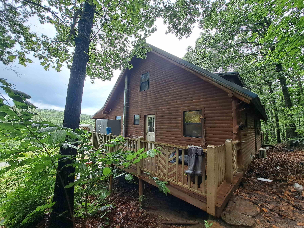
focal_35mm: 13
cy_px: 114
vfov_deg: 89.9
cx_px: 152
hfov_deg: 106.2
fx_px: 114
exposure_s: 1/210
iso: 50
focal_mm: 1.74
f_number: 2.2
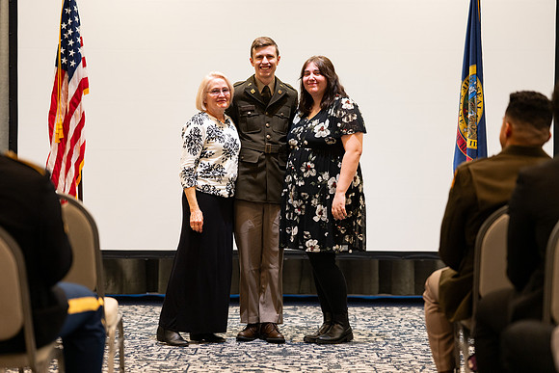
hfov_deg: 23.9
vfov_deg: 16.1
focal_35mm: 85
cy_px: 186
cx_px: 280
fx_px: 1320
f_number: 1.8
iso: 640
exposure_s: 1/125
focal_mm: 85
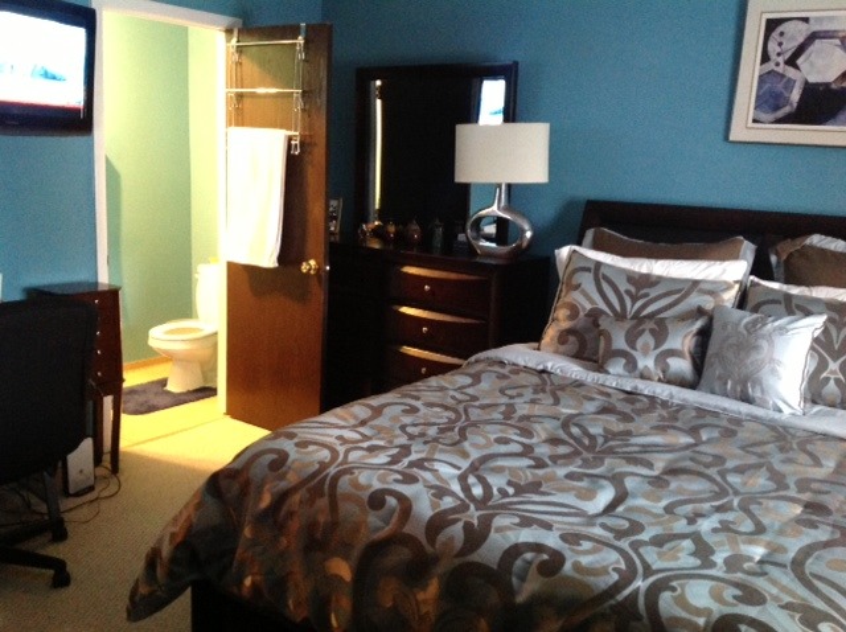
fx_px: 854
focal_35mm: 35
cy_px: 316
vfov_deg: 40.6
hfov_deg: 52.7
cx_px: 423
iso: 400
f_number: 2.4
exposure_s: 1/15
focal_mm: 4.28
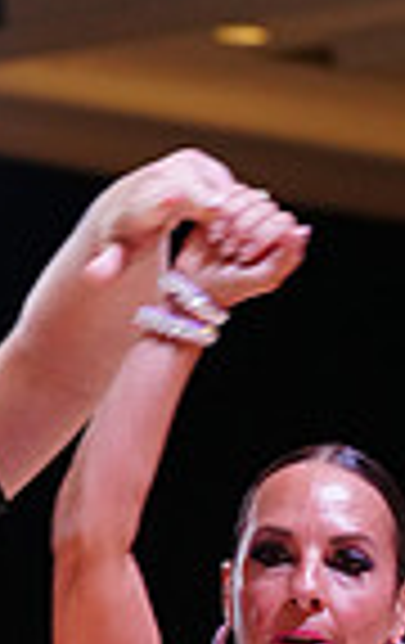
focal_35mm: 433
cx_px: 92
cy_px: 1283
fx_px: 7609
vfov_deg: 4.8
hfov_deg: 3.0
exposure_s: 1/250
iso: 2500
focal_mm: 105
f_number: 4
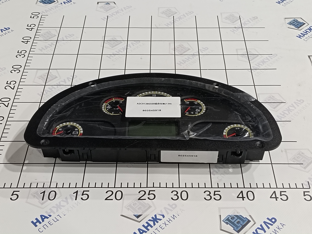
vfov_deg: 27.0
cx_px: 156
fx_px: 487
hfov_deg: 35.5
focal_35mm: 54
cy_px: 117
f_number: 1.9
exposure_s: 1/50
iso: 413
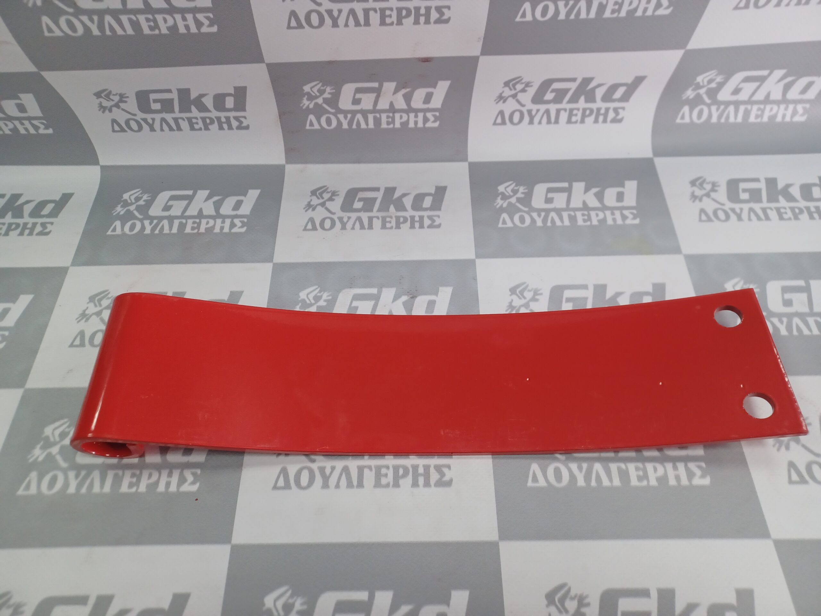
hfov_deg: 69.4
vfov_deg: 54.9
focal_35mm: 25
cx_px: 410
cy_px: 308
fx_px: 593
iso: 320
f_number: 1.8
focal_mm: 4.6
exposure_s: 1/33
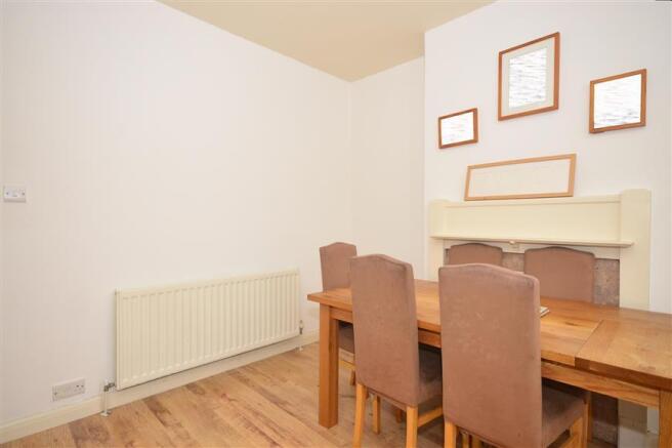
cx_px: 336
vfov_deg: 67.4
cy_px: 224
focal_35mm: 18
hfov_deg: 90.0
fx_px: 336
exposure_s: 1/40
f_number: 7.1
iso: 400
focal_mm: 12
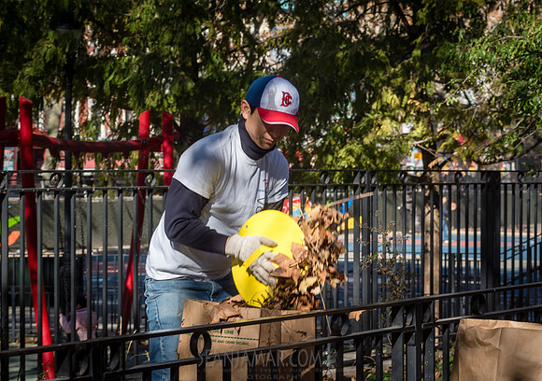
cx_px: 225
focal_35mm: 107
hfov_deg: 18.7
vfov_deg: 13.2
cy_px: 182
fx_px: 1646
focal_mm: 80
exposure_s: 1/160
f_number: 9
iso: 100
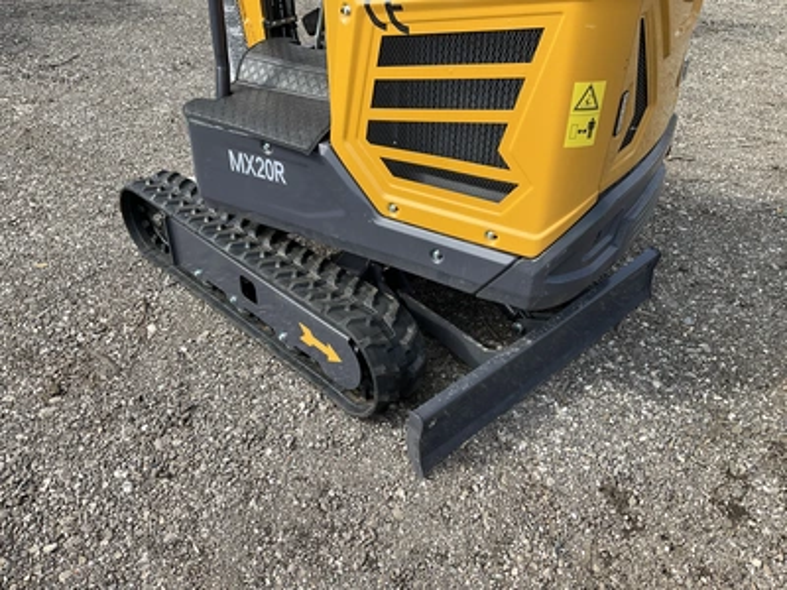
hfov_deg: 61.7
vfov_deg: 48.2
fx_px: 659
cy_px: 295
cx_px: 394
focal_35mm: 29
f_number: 1.8
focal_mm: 3
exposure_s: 1/869
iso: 25
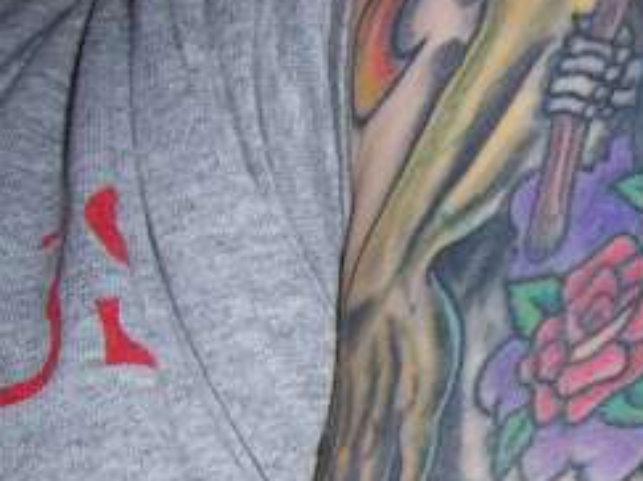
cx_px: 751
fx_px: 1652
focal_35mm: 89
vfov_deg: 16.1
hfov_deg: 20.7
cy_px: 534
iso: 80
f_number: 2.8
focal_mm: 6.2
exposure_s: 1/60
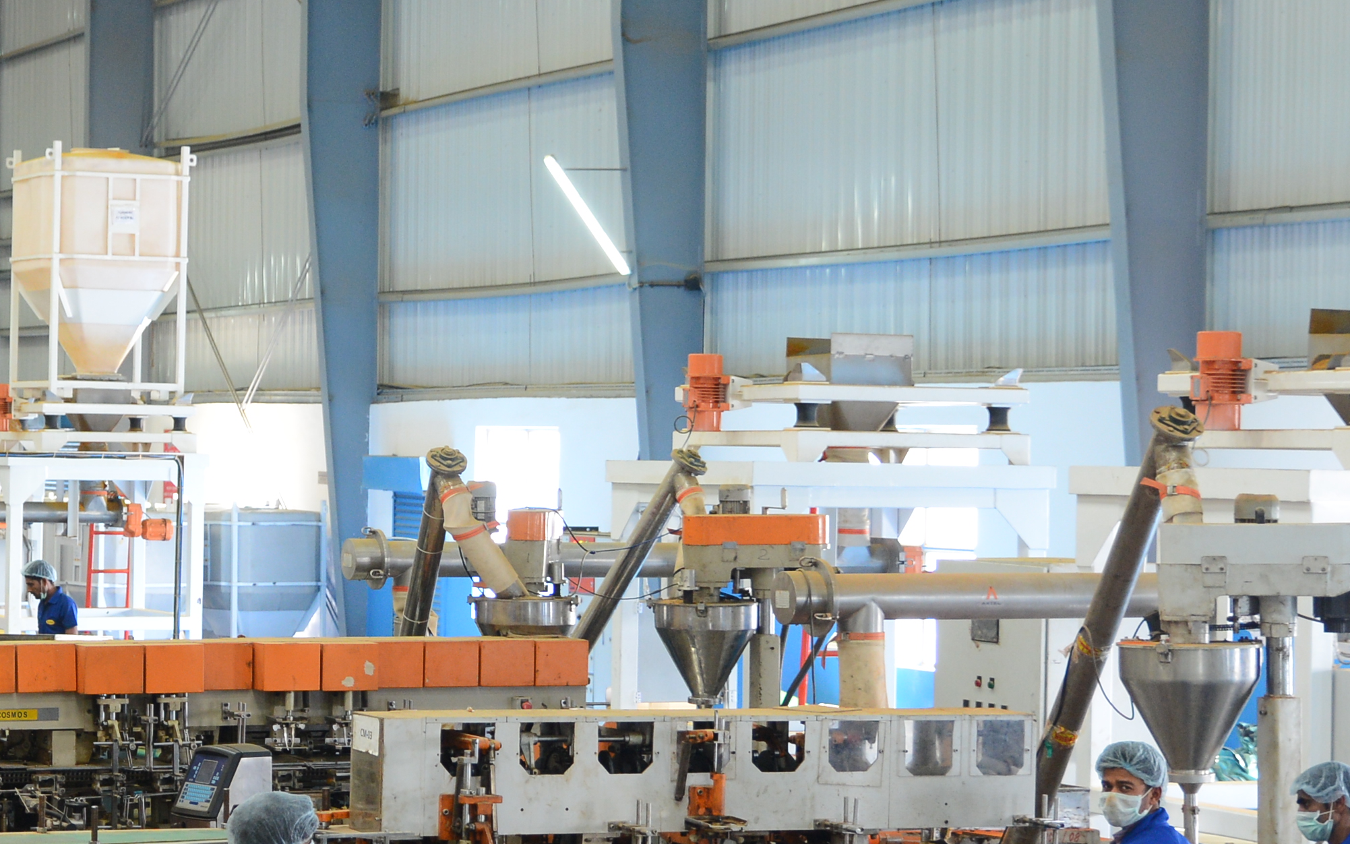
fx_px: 3716
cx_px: 354
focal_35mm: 101
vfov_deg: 13.0
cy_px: 456
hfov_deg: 20.4
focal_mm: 44
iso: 1250
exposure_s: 1/160
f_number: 5.6
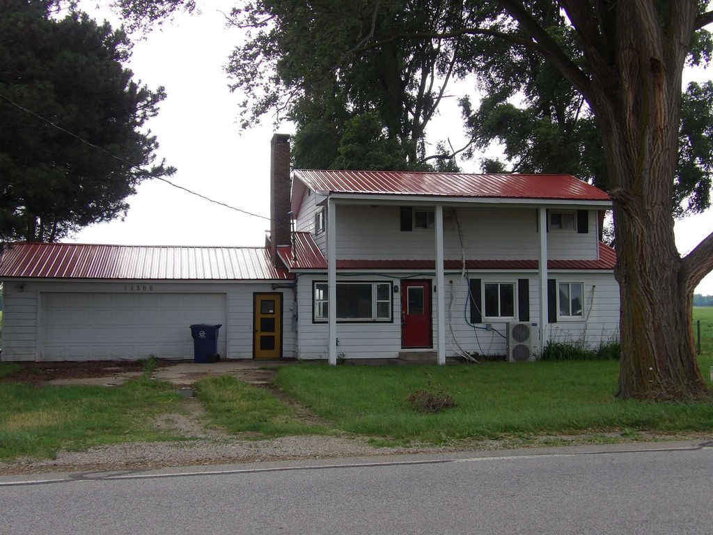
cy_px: 268
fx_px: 803
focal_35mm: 39
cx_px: 356
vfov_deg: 36.8
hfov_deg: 47.9
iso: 100
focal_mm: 7
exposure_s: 1/539
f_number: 3.7
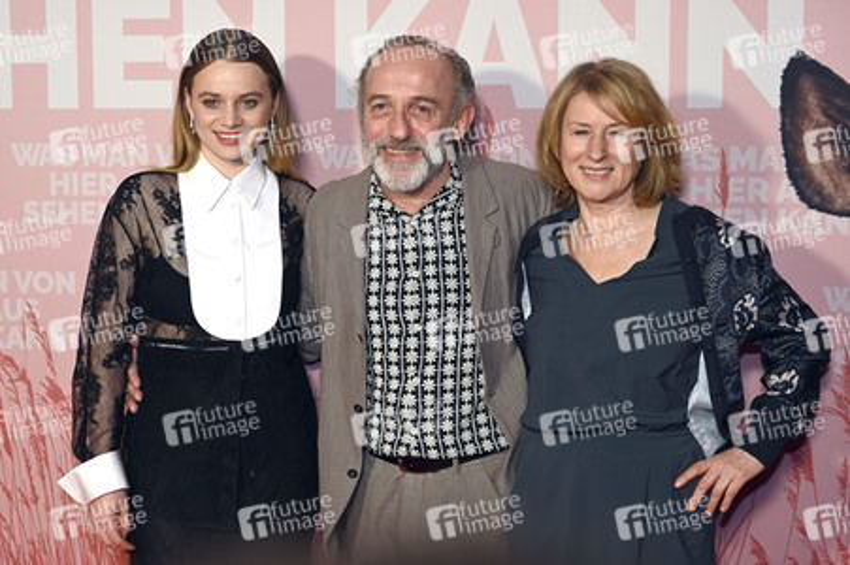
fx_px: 1463
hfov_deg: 32.4
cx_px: 425
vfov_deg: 21.9
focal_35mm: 62
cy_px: 282
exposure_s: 1/100
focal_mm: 62
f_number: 4
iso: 320
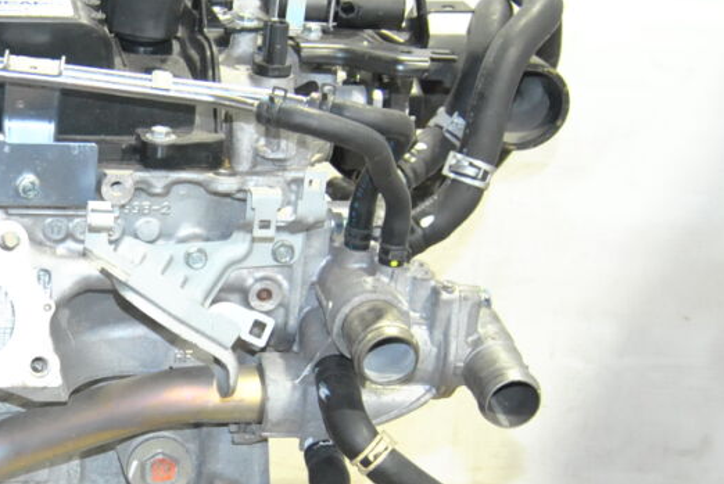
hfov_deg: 21.1
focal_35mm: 92
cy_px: 329
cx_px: -58
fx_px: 1852
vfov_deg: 14.9
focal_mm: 20
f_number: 5
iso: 800
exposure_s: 1/60
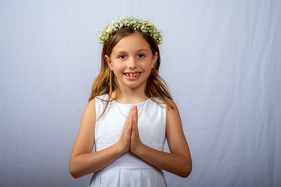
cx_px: 132
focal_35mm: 83
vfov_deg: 16.4
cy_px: 88
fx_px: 648
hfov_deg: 24.5
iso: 250
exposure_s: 1/200
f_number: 6.3
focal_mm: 72
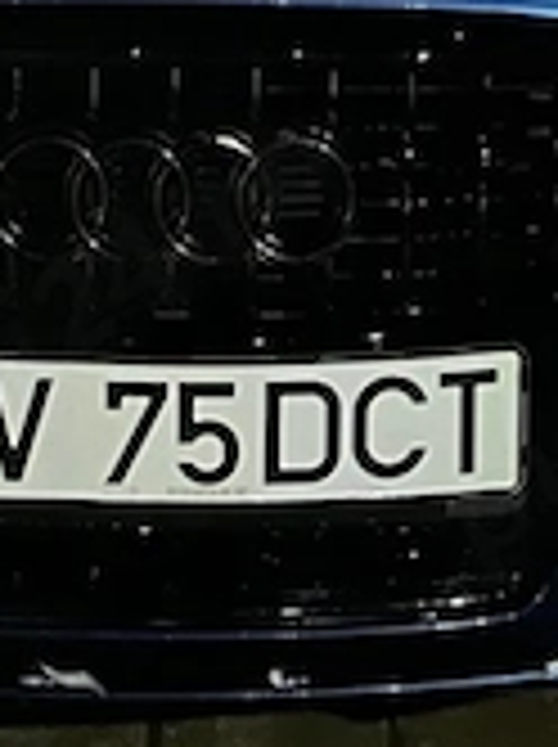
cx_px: 216
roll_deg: -1.9
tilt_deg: -6.1
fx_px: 2500
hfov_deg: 12.7
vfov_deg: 13.3
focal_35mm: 116
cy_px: -954
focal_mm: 6.86
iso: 1600
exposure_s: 1/9
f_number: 1.78
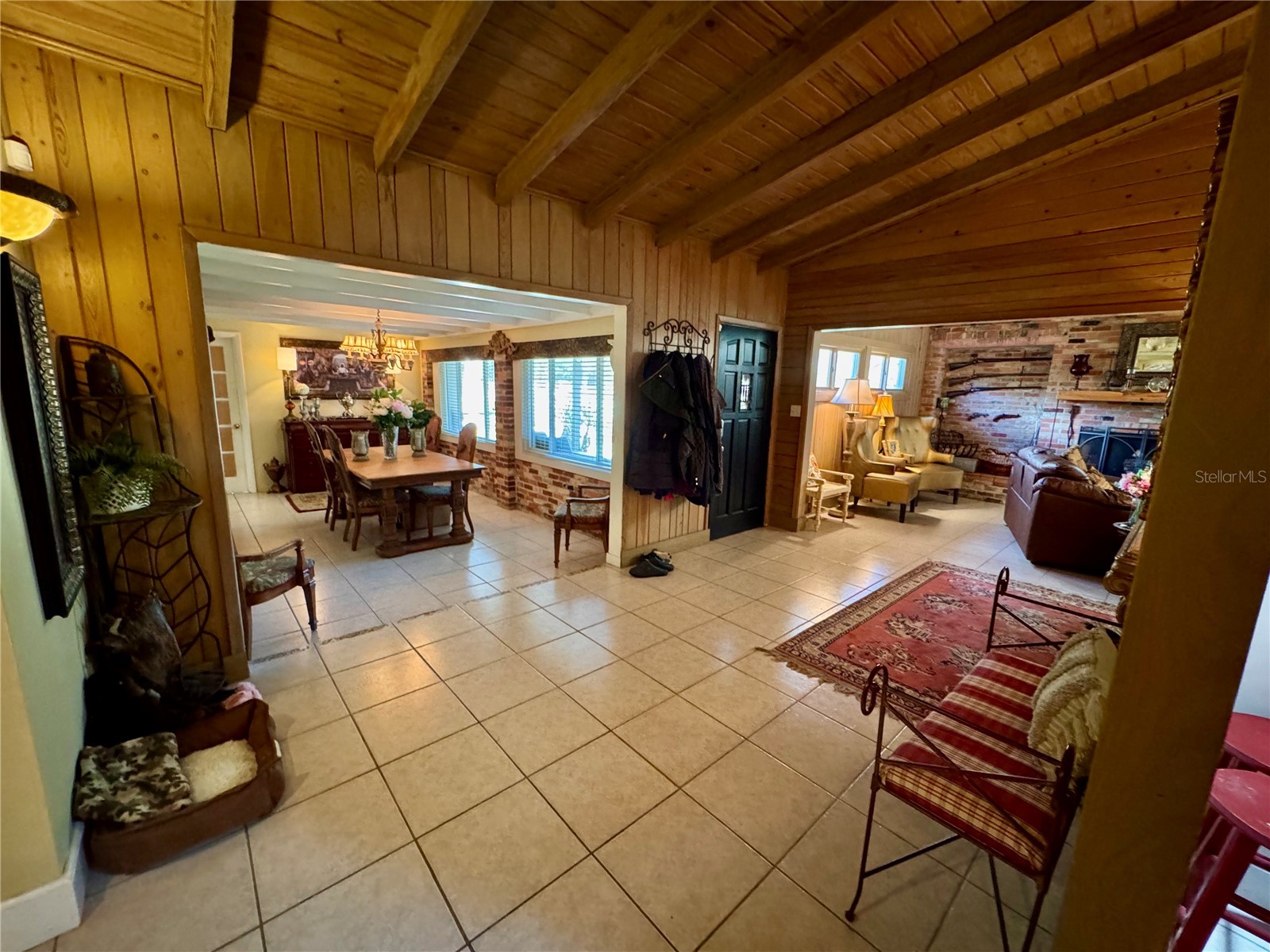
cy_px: 476
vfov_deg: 85.7
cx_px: 635
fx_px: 514
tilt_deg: -11.2
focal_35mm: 14
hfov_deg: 102.1
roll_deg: -1.6
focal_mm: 2.22
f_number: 2.2
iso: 1000
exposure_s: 1/60
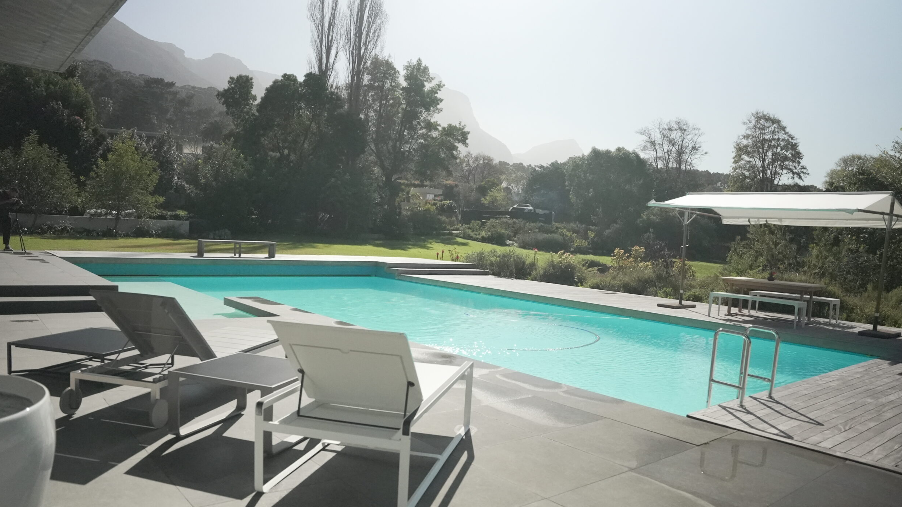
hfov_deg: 71.9
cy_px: 291
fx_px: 622
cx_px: 458
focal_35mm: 26
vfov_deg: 44.3
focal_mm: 24
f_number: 3.2
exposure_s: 1/8000
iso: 12800
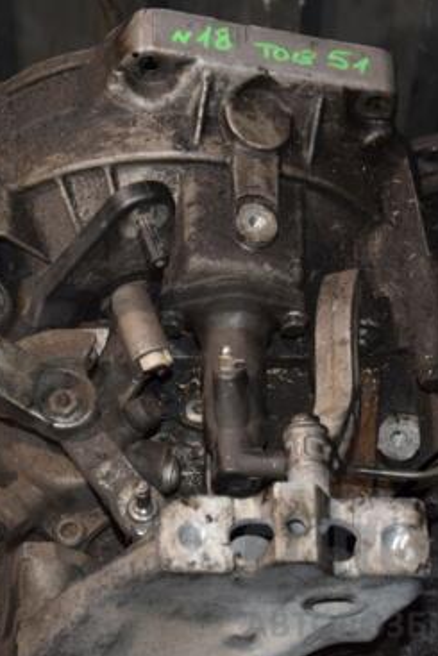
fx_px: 1565
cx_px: 211
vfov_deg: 23.7
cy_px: 313
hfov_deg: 15.9
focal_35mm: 86
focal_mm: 35
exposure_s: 1/60
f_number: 5
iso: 800
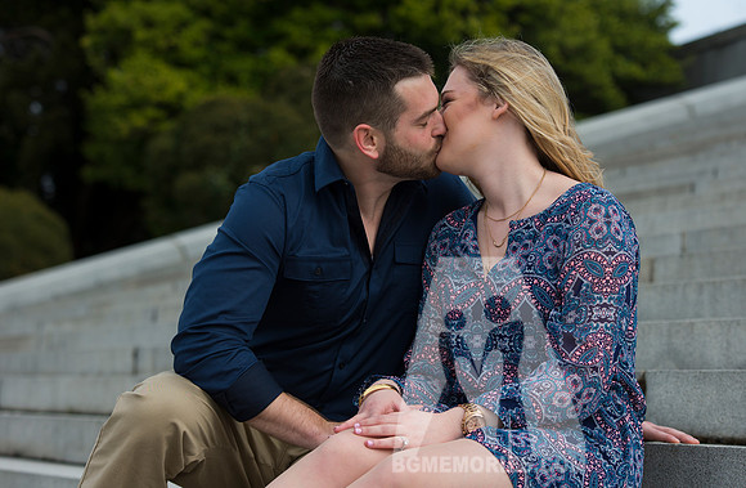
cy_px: 232
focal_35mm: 117
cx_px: 425
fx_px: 2409
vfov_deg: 11.6
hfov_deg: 17.6
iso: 160
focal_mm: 100
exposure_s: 1/500
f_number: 5.6
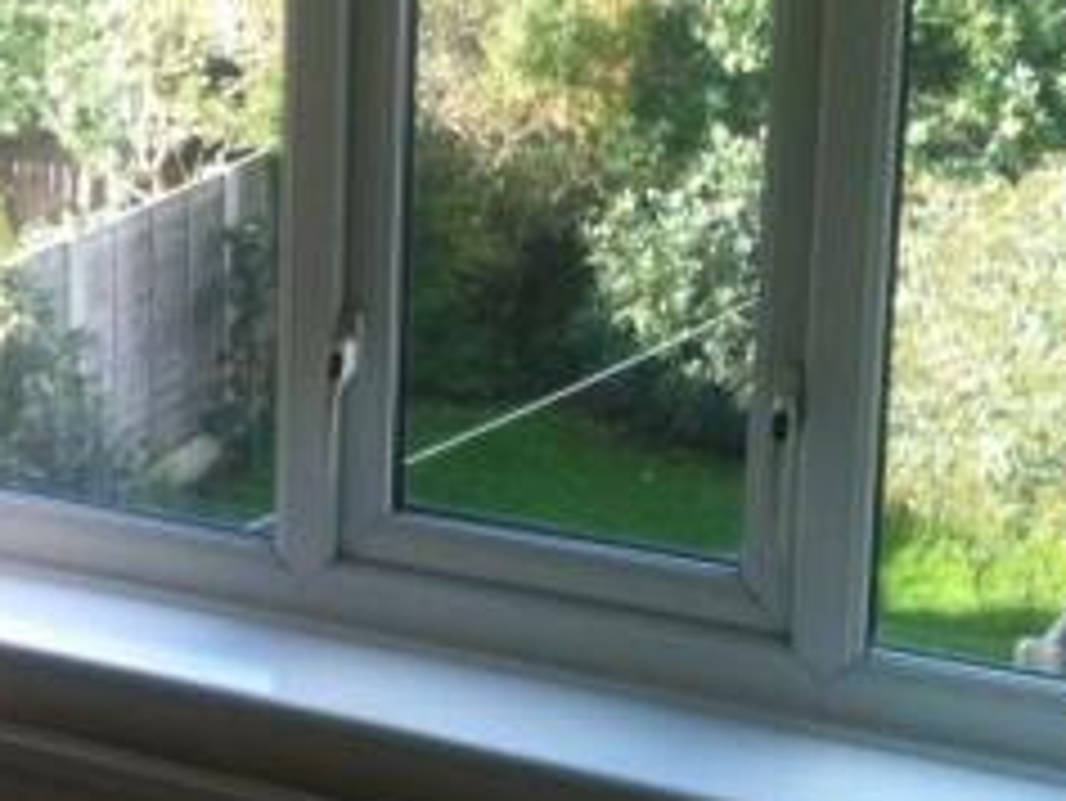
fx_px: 2650
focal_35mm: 86
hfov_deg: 21.4
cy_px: 263
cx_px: -146
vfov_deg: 17.1
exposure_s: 1/120
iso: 100
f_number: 2.8
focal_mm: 3.85
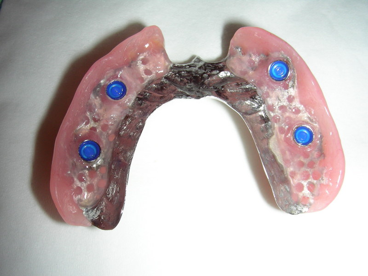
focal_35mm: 38
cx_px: 184
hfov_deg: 49.0
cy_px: 138
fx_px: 404
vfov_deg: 37.7
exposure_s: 1/60.1
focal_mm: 6.3
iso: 50
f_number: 6.8
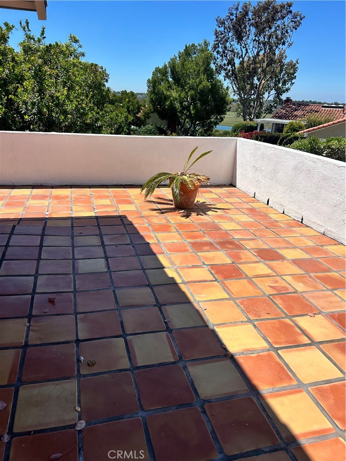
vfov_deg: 67.3
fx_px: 347
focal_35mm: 26
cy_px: 230
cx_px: 173
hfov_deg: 53.1
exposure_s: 1/6211
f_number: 1.5
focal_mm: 5.7
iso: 50
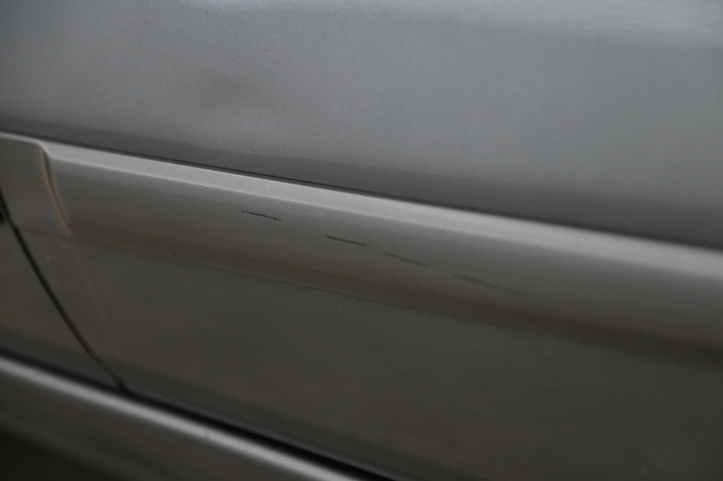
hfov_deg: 23.1
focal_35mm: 88
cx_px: 378
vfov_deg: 15.5
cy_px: 246
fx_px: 1766
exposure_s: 1/50
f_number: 4
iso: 2000
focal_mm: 78
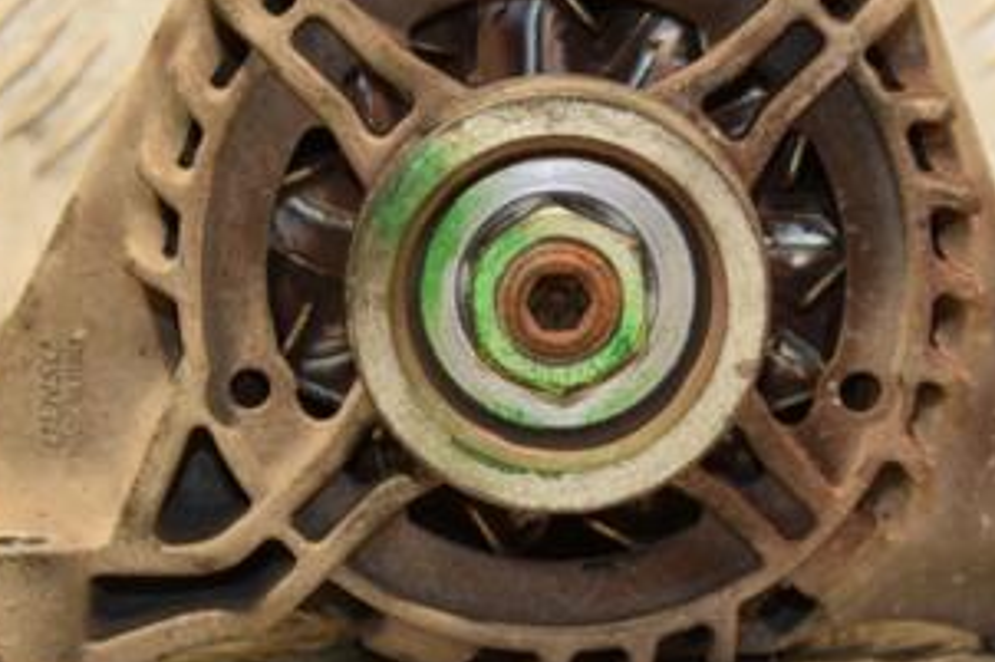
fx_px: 4779
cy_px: 303
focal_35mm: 173
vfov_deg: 7.9
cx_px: 623
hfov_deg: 11.9
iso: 800
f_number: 5
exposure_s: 1/100
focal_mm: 58
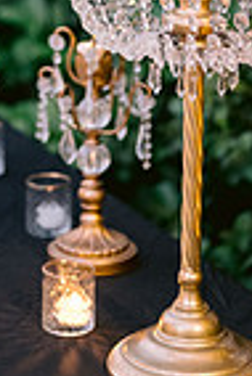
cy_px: -111
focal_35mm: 158
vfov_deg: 12.6
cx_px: 3
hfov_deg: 8.7
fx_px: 1655
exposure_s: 1/100
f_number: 1.8
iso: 1600
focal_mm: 50
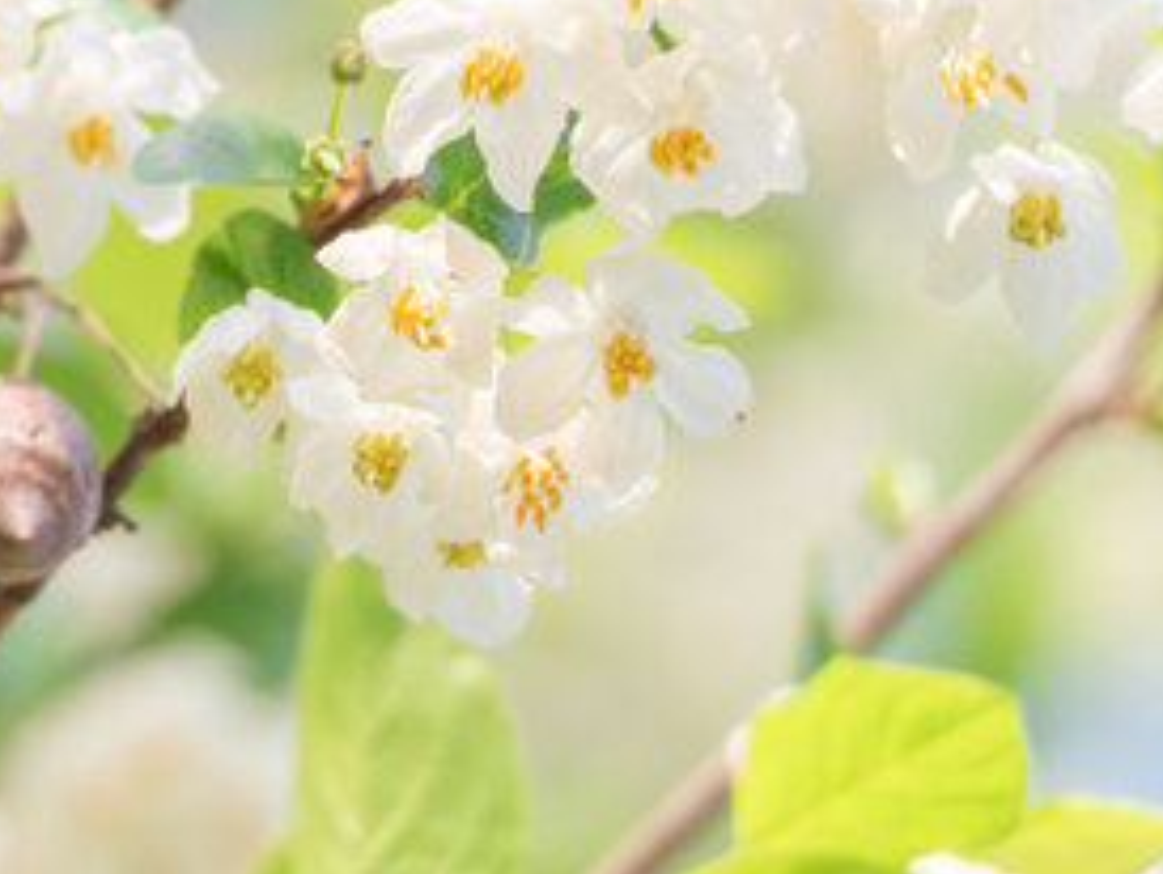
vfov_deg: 1.4
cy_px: 148
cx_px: 178
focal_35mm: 1051
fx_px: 35342
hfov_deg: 1.9
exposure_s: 1/400
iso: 400
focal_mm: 300
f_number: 6.7
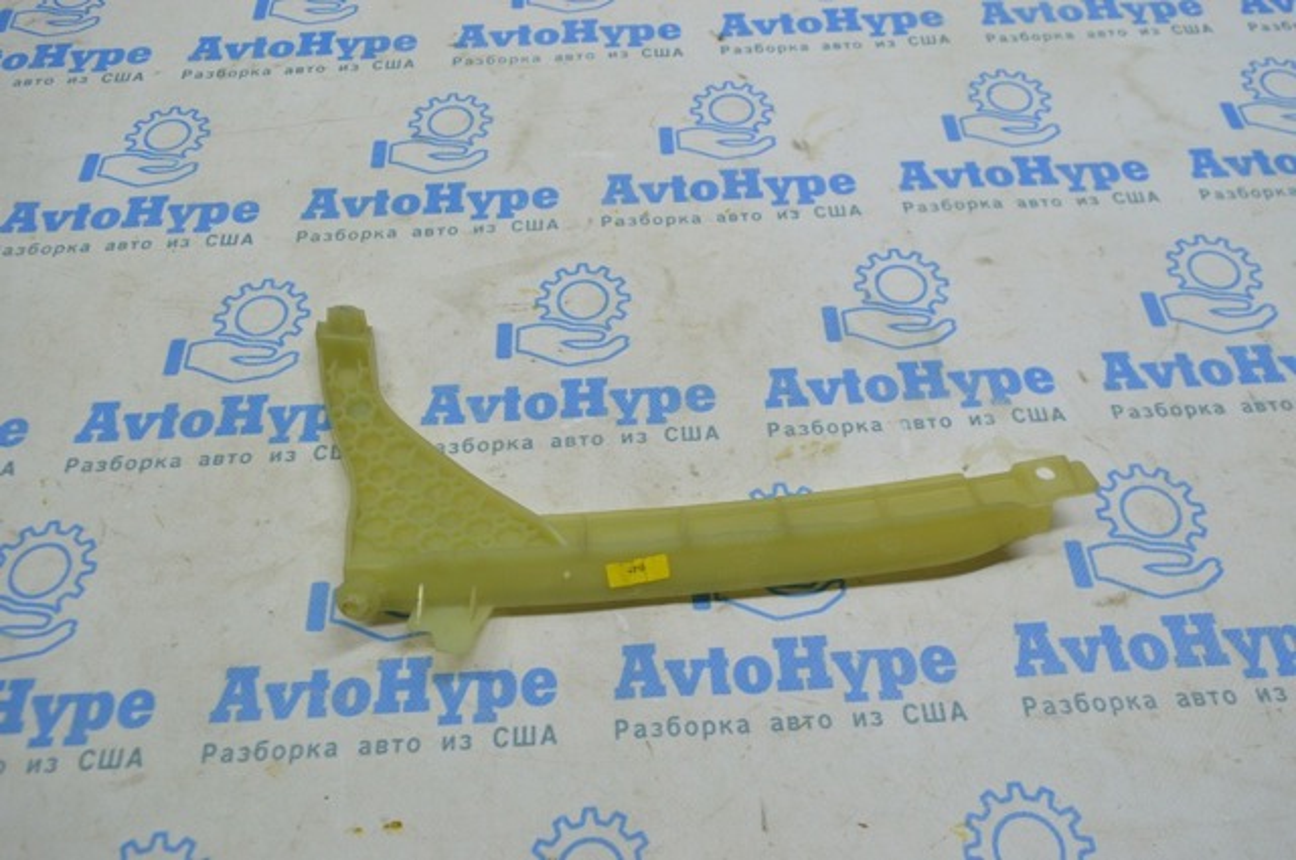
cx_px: 648
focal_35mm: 27
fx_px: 971
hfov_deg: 67.4
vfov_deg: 47.8
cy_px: 430
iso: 400
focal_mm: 18
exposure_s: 1/40
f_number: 5.6
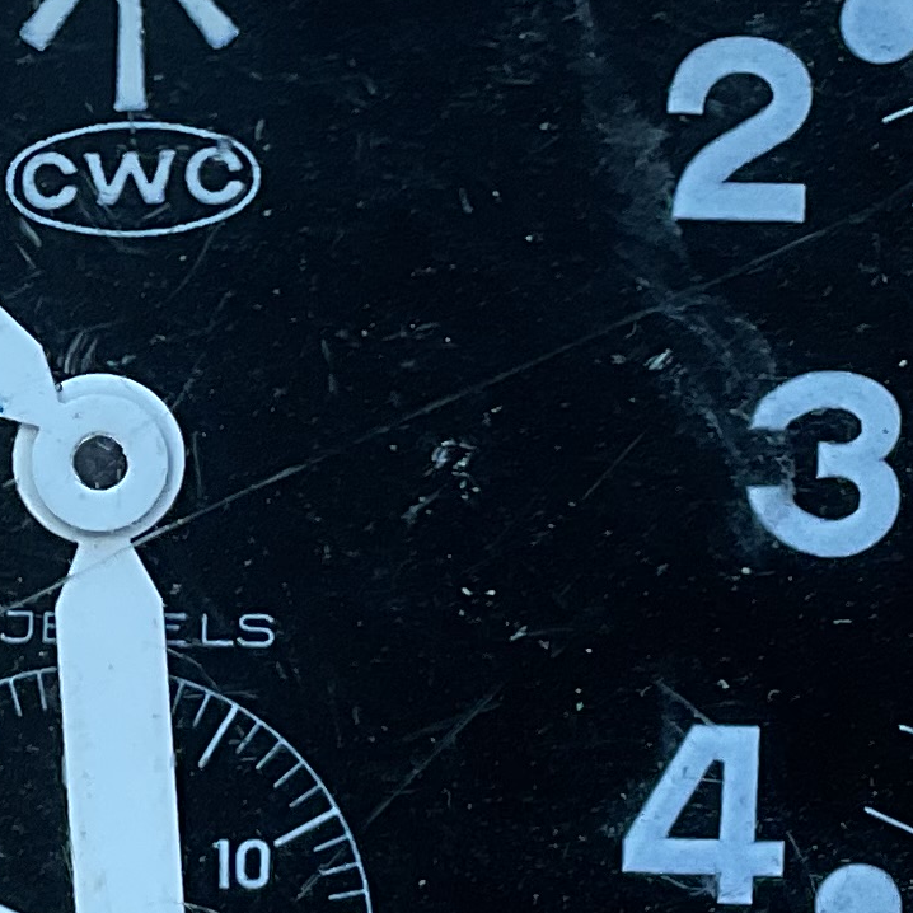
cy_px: 159
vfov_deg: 12.1
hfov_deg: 12.0
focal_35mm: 144
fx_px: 4297
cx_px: 65
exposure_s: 1/120
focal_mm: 3
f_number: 1.8
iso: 32
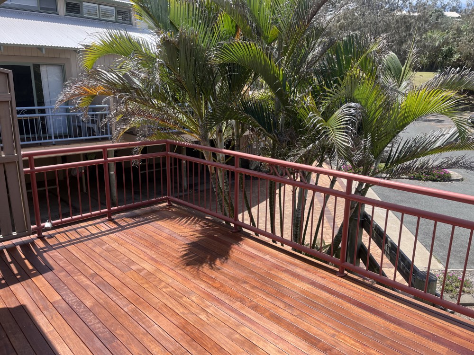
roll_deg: -0.9
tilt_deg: -11.7
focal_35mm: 26
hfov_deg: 67.3
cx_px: 237
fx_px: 356
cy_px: 178
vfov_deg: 53.1
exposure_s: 1/1748
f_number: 1.6
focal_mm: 5.1
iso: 50
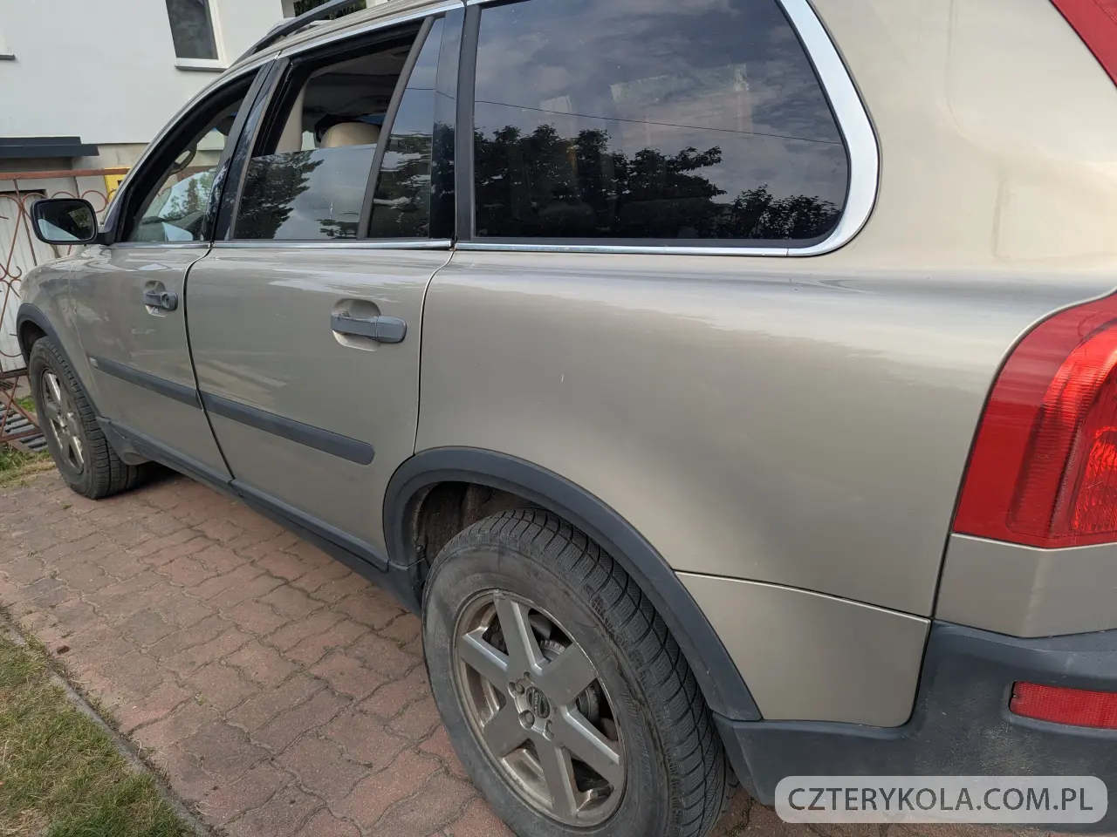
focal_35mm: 24
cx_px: 558
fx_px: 774
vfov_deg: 56.8
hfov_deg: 71.6
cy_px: 418
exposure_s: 1/775
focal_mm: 6.81
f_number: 1.85
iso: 32
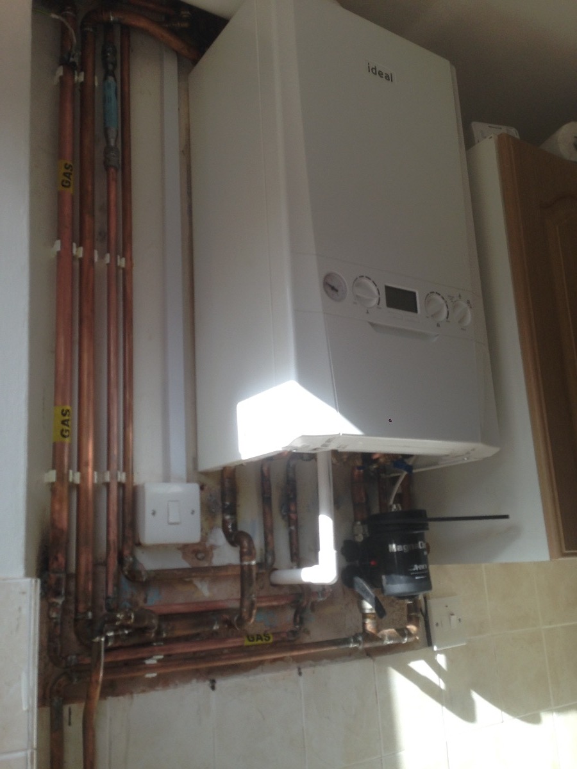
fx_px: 733
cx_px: 288
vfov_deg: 55.4
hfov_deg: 42.9
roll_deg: +4.2
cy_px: 384
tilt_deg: +18.4
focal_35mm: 33
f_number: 2.4
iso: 50
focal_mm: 4.12
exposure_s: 1/455
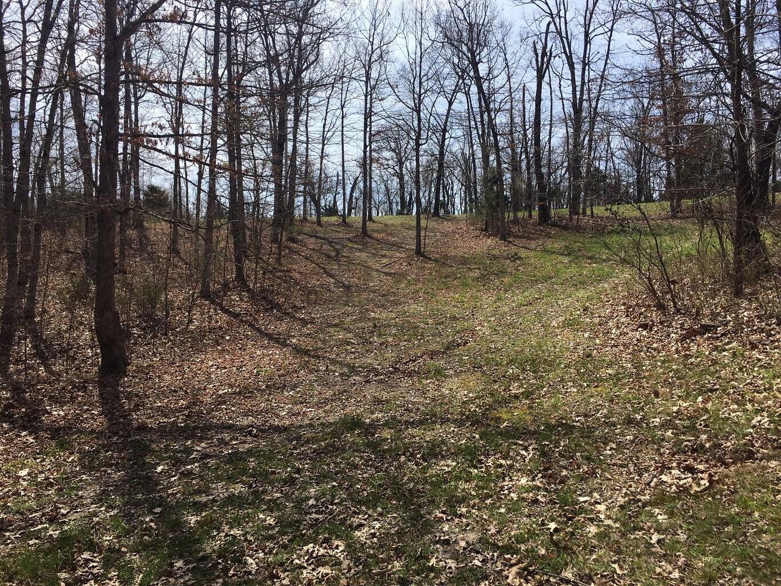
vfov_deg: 48.2
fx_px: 654
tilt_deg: +2.8
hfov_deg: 61.7
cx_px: 390
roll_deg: -0.2
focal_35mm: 29
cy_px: 293
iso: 25
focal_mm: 4.15
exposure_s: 1/1304
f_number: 2.2
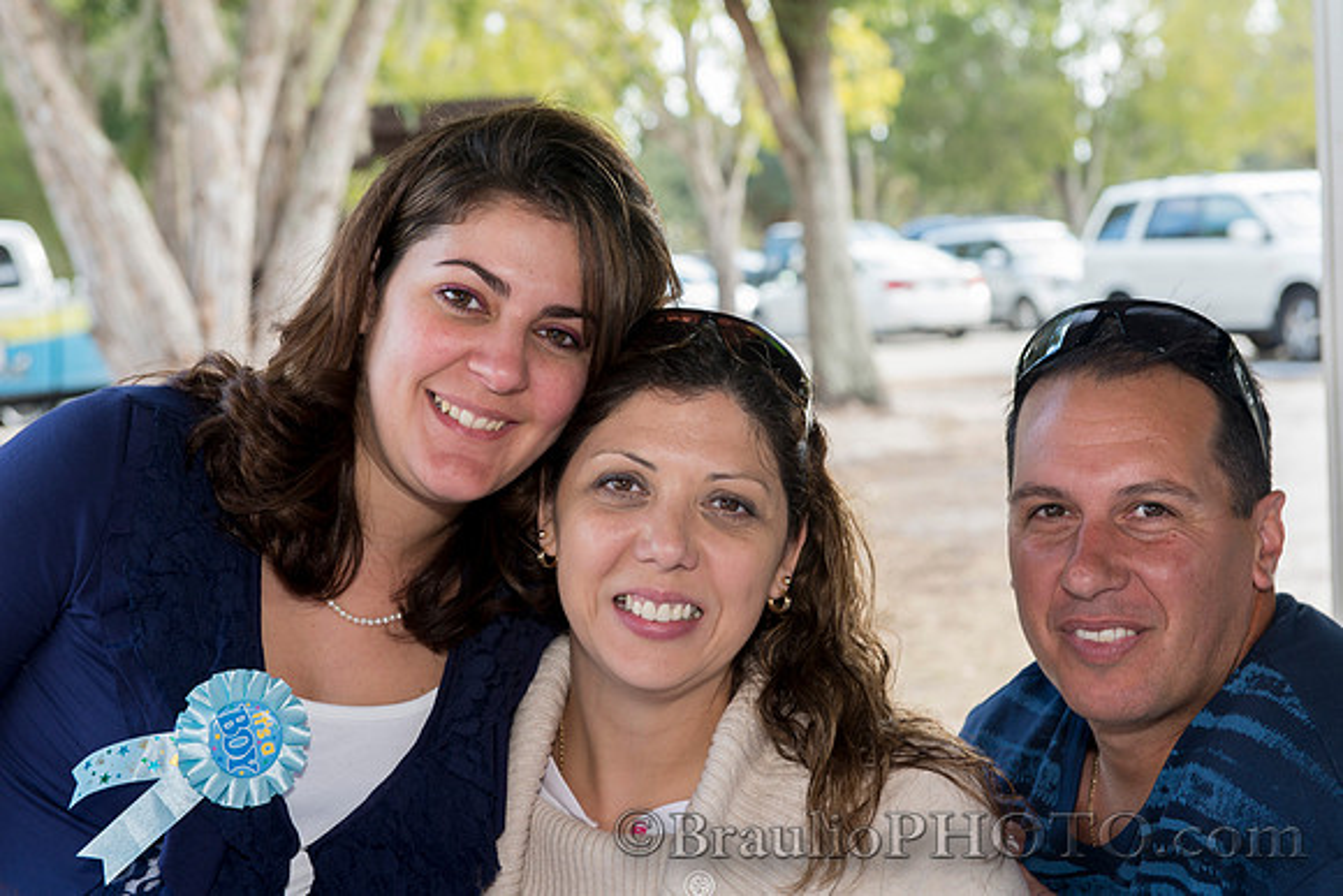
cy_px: 448
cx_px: 672
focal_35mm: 70
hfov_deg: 28.8
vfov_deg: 19.5
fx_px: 2612
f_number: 6.3
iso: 250
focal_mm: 70
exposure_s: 1/60
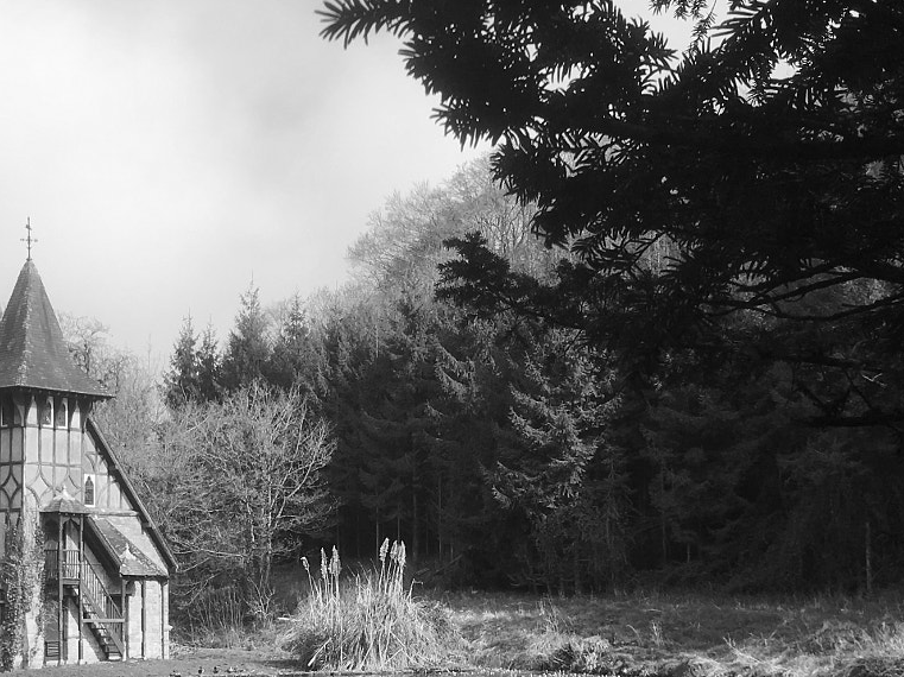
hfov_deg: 31.7
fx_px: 1592
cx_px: 444
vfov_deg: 23.7
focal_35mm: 61
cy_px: 533
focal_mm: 4.15
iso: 25
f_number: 2.2
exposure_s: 1/986
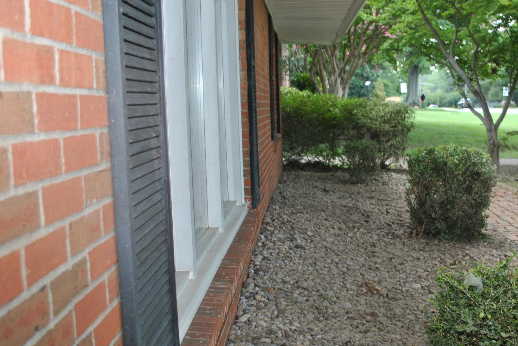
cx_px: 423
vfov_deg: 26.8
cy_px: 246
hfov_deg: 37.9
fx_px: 720
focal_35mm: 50
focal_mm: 20
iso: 200
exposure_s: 1/60
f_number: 4
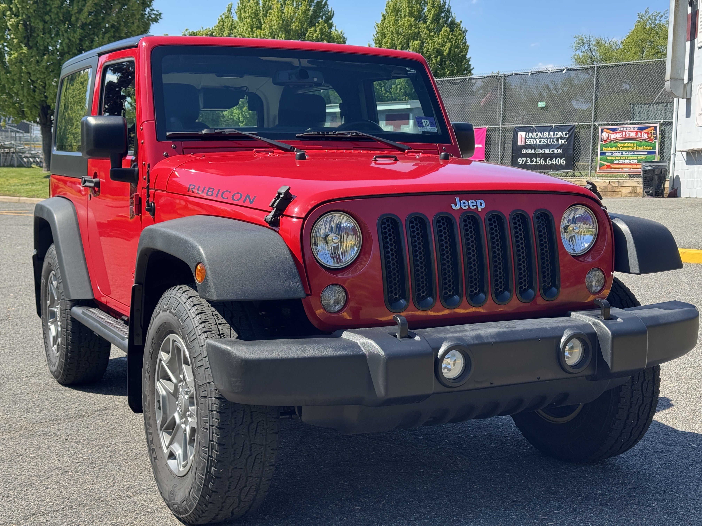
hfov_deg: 39.7
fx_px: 973
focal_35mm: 48
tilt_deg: -4.0
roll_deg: -1.1
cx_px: 351
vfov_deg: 30.3
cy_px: 263
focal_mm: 6.76
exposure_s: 1/1059
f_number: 1.78
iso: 64
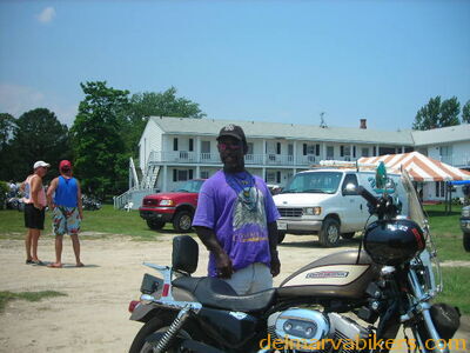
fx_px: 516
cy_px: 176
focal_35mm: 38
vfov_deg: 37.7
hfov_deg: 49.0
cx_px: 235
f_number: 6.4
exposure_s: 1/194
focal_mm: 6.3
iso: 50
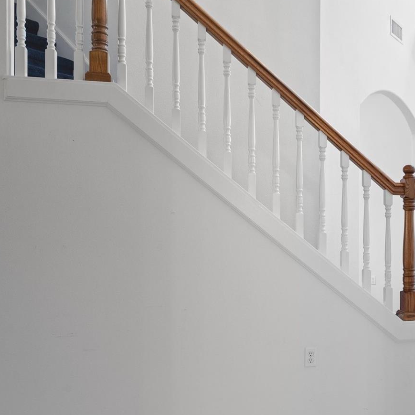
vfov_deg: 46.0
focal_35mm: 36
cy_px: 233
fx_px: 488
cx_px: 330
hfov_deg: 43.9
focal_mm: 23
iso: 640
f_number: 8
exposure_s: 1/1.67
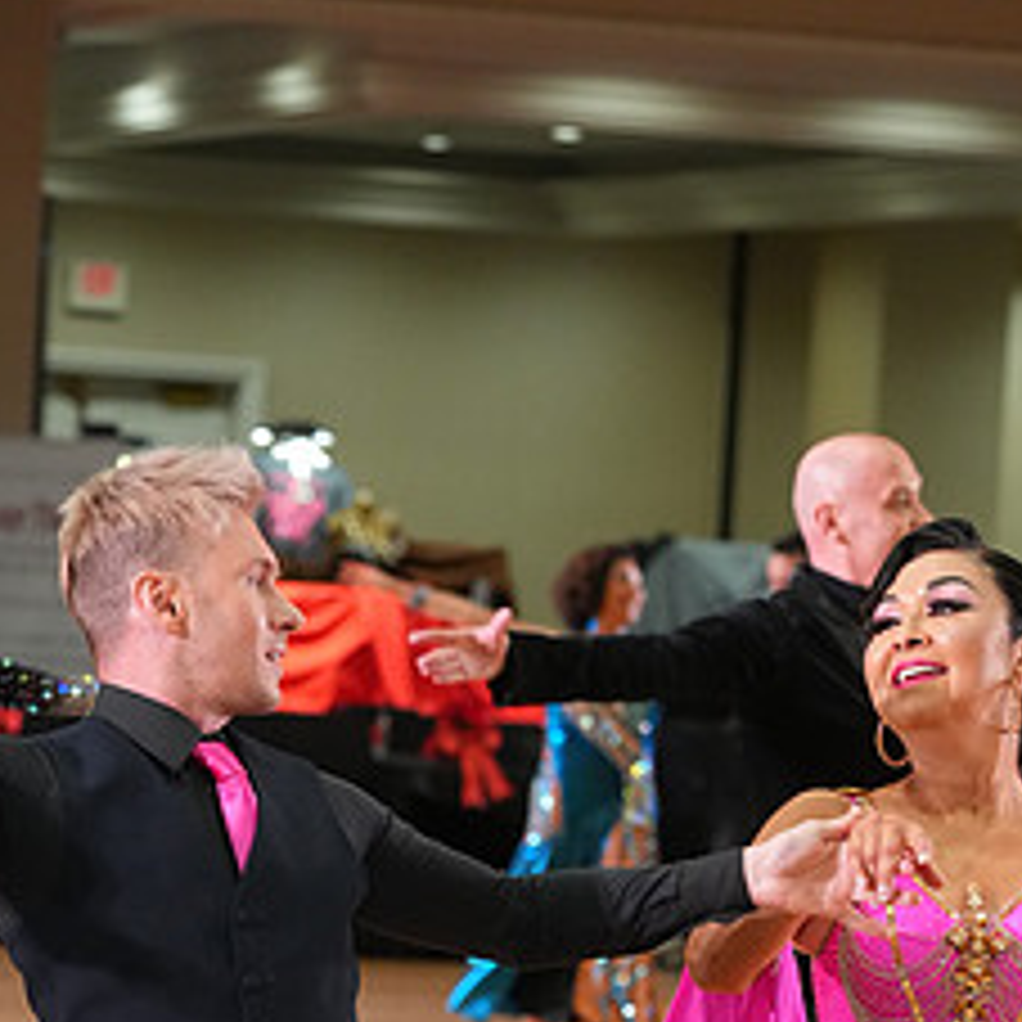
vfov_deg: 7.0
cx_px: 642
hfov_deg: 7.1
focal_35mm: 248
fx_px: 8284
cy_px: 1274
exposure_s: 1/200
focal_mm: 114
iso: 3200
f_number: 5
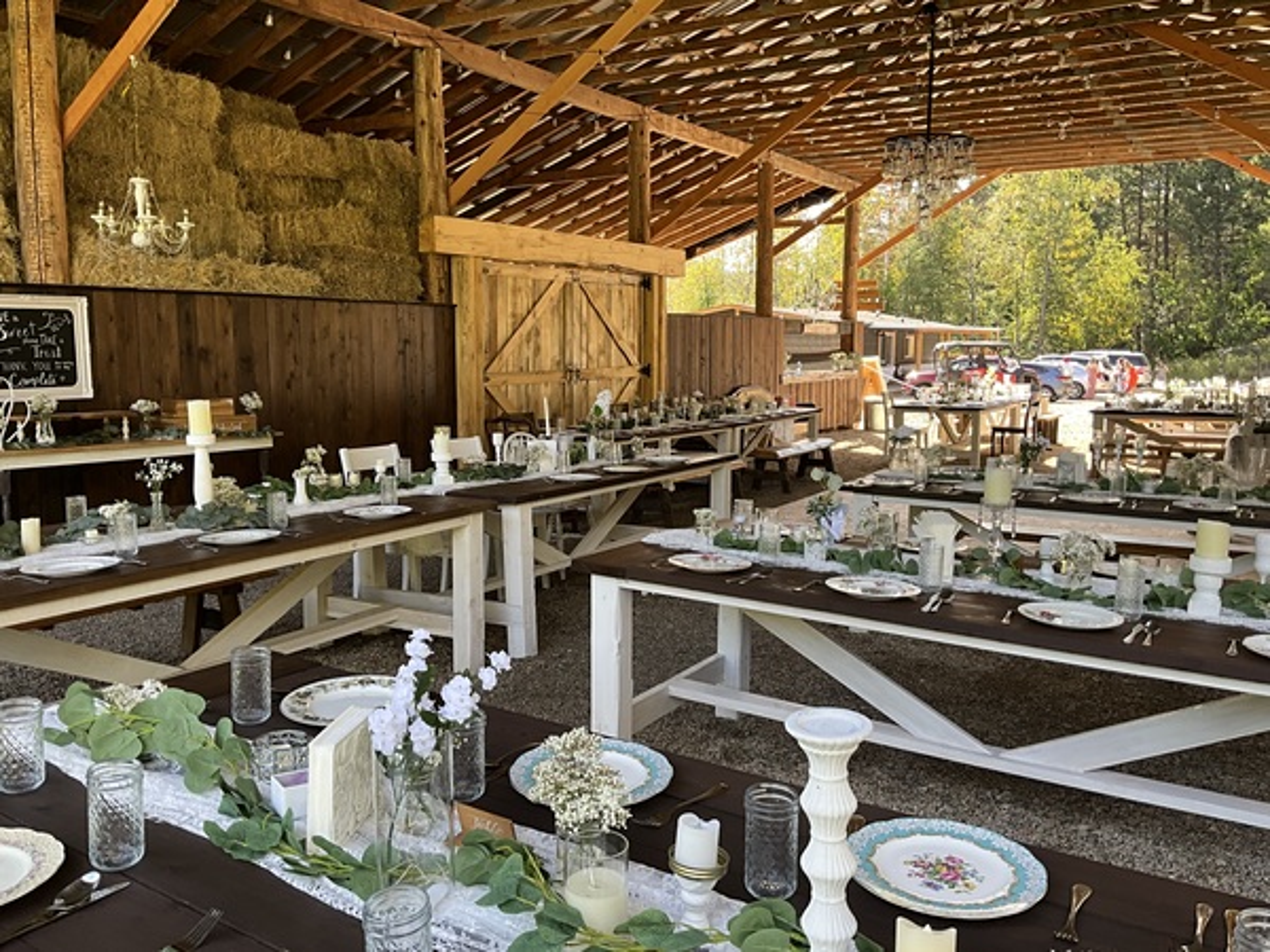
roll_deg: -0.5
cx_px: 635
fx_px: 1064
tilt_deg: -7.7
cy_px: 476
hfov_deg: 61.7
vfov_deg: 48.2
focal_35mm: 29
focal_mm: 3
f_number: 1.8
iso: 25
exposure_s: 1/122
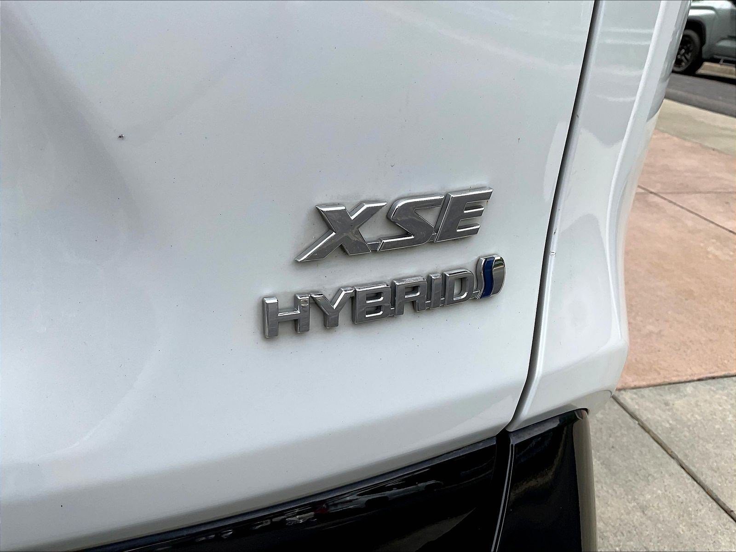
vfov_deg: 48.2
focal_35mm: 29
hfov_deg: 61.7
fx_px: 617
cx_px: 368
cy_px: 276
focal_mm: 3
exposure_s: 1/1311
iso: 16
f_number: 1.8
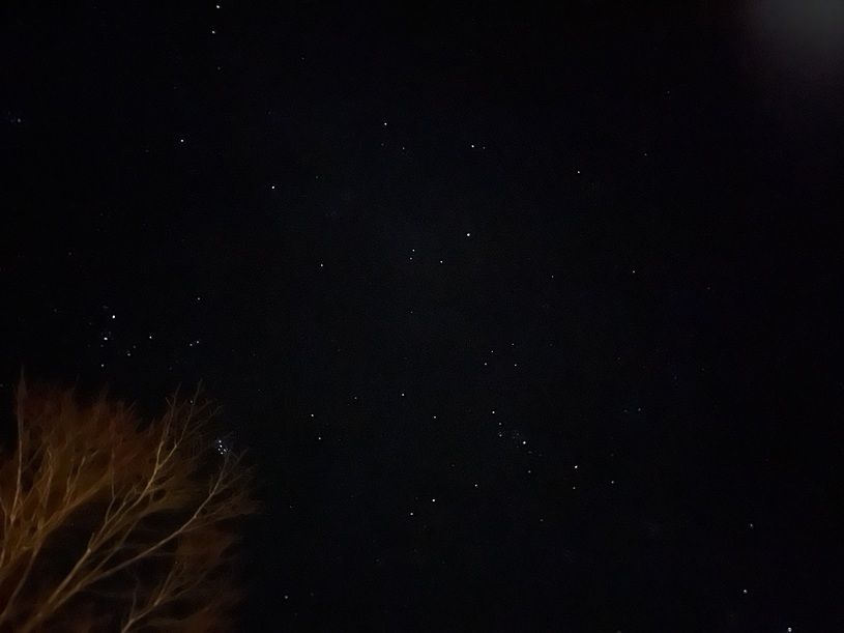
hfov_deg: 67.3
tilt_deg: +58.6
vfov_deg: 53.1
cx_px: 422
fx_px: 634
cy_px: 316
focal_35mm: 26
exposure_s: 1
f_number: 1.6
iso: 10000
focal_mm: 5.1
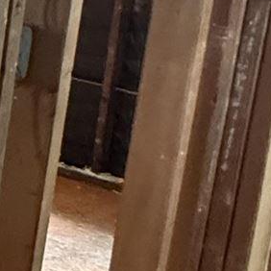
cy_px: 62
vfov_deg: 17.1
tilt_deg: -12.2
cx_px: -524
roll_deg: +0.9
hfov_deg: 11.3
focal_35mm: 101
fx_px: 895
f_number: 2.2
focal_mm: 2.22
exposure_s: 1/60
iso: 640
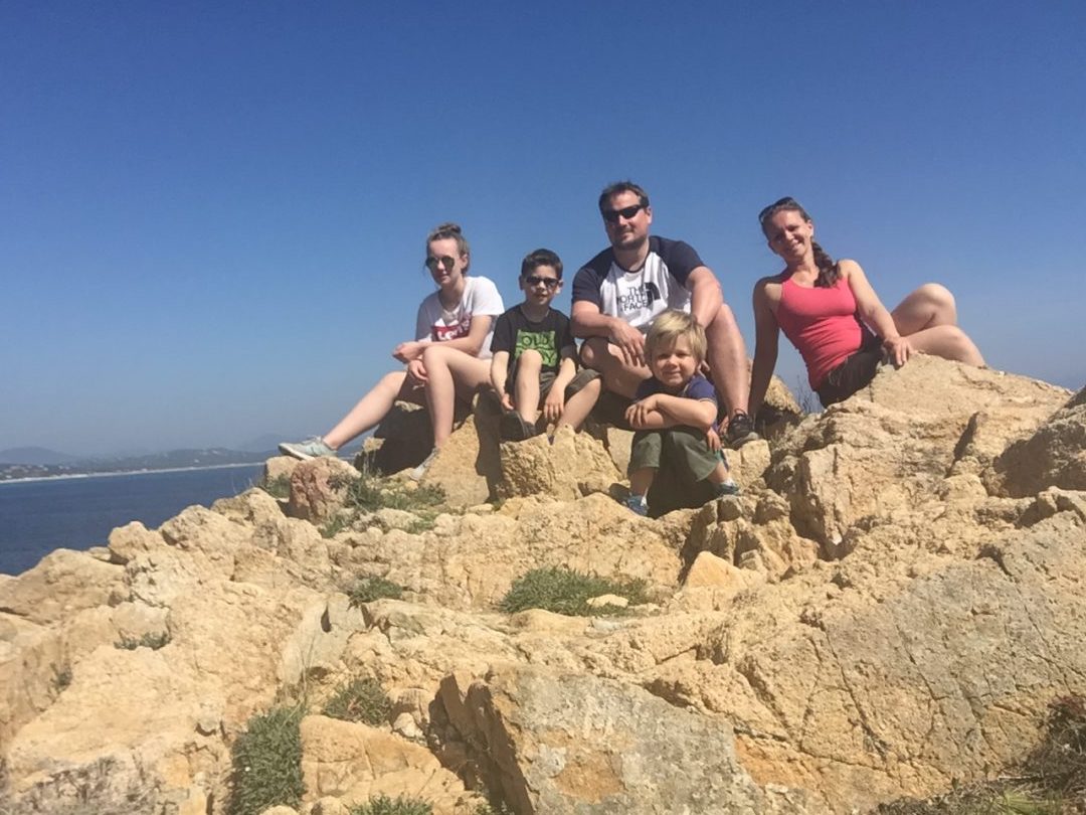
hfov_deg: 58.4
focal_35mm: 31
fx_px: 973
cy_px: 408
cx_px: 543
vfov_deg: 45.4
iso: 32
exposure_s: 1/3484
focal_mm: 2.65
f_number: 2.2
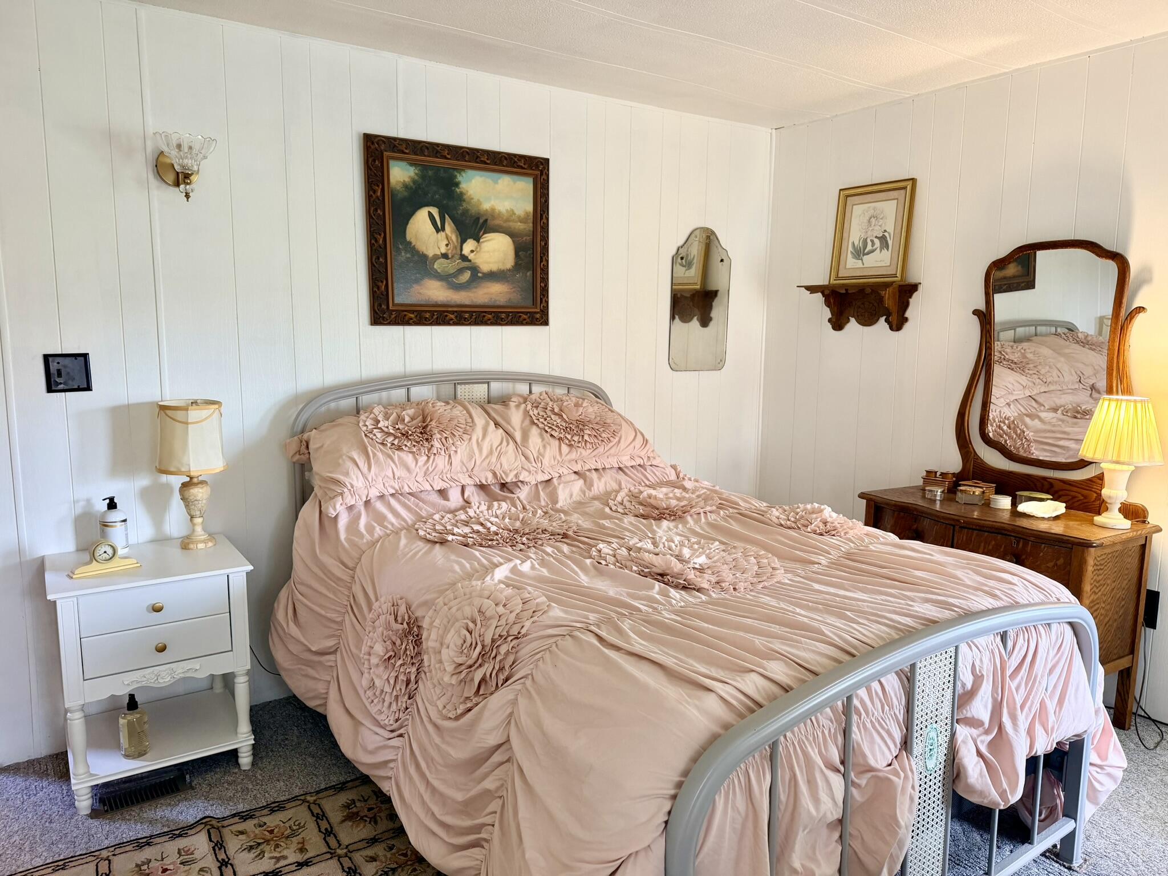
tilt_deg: -7.8
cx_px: 584
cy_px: 438
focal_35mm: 24
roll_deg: +0.0
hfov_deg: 71.6
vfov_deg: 56.8
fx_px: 810
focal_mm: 6.76
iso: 200
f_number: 1.78
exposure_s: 1/60
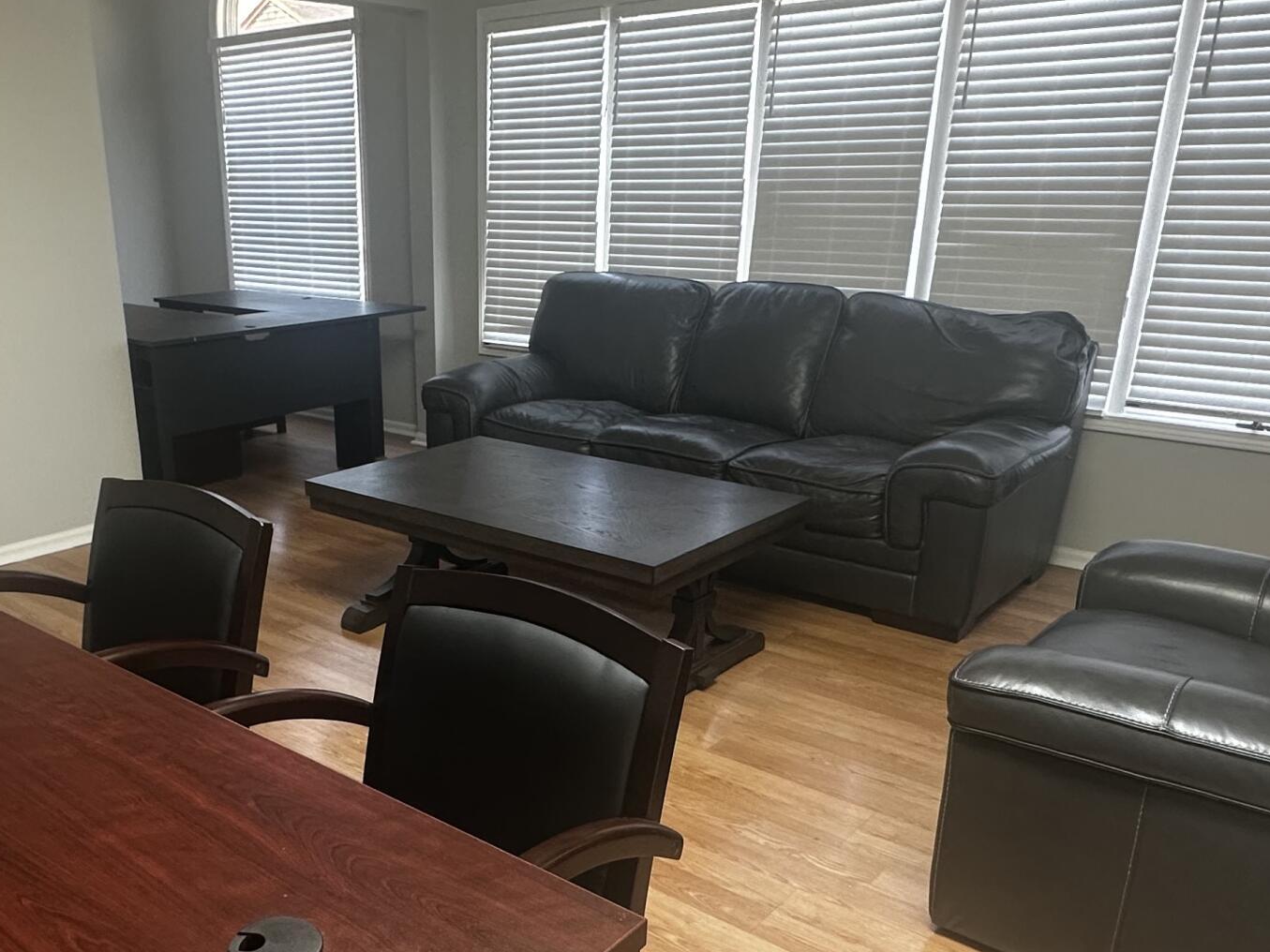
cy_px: 597
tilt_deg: -19.4
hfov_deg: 57.6
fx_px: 1137
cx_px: 469
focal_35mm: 31
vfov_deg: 45.0
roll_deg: -0.3
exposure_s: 1/60
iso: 160
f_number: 2.2
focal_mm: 2.22
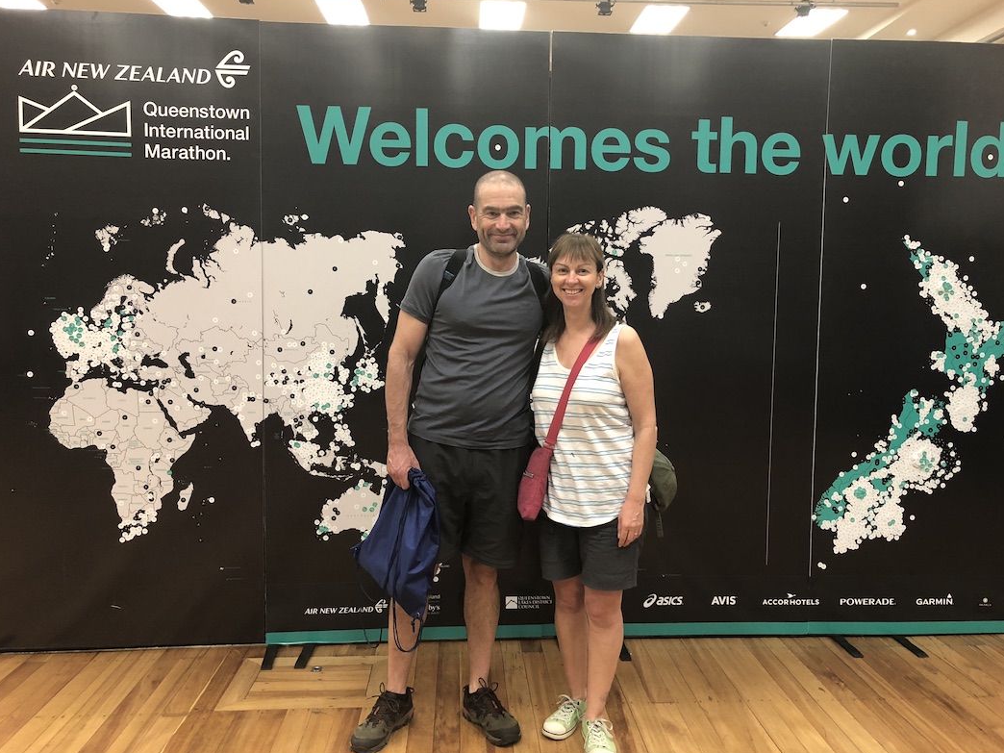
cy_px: 379
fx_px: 870
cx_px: 514
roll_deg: -0.2
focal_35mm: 30
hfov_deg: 60.0
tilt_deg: -5.1
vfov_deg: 46.8
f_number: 1.8
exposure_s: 1/17
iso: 64
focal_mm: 3.99
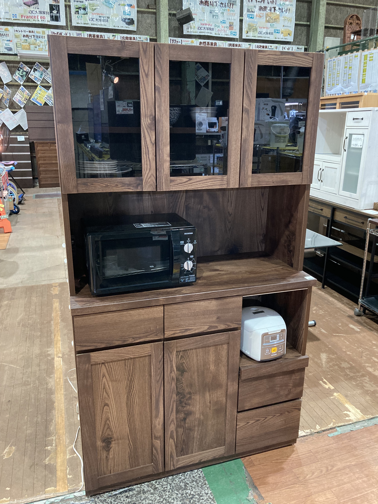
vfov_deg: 63.4
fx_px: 408
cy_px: 252
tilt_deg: -16.0
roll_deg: -0.5
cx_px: 189
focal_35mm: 28
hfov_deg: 49.7
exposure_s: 1/33
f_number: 1.8
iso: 320
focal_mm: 3.99
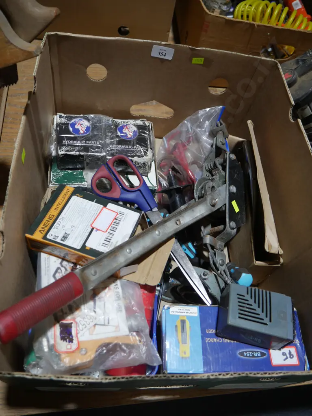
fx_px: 336
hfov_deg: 49.7
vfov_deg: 63.4
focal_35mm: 28
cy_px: 208
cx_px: 156
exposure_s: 1/80
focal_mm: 14
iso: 200
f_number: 3.5
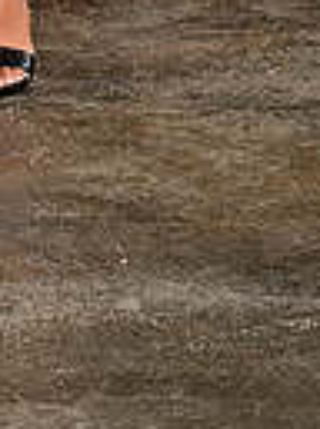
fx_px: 4187
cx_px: -213
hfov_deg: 4.3
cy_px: -509
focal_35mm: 338
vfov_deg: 5.7
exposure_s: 1/160
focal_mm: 78
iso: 1000
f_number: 6.3
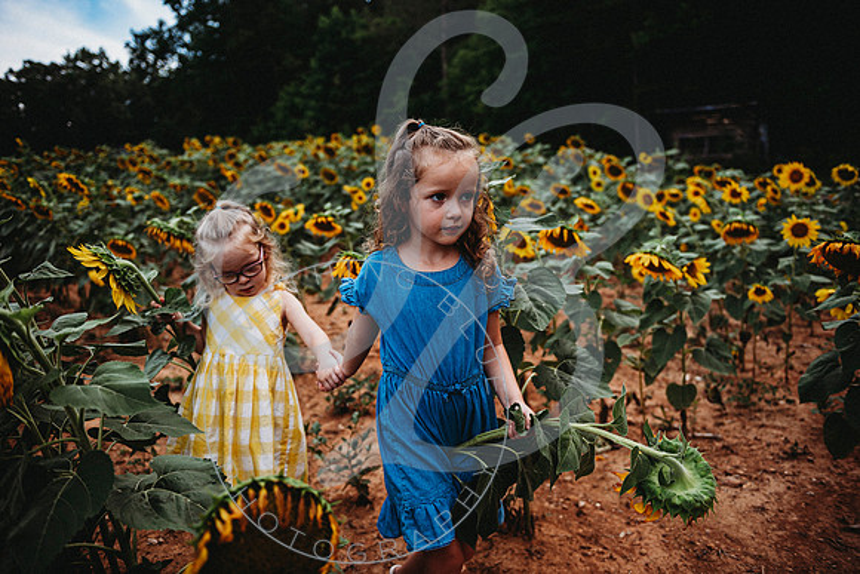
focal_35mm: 27
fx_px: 645
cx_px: 430
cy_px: 287
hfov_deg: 67.4
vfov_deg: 48.0
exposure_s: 1/500
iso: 100
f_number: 2.8
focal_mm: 27
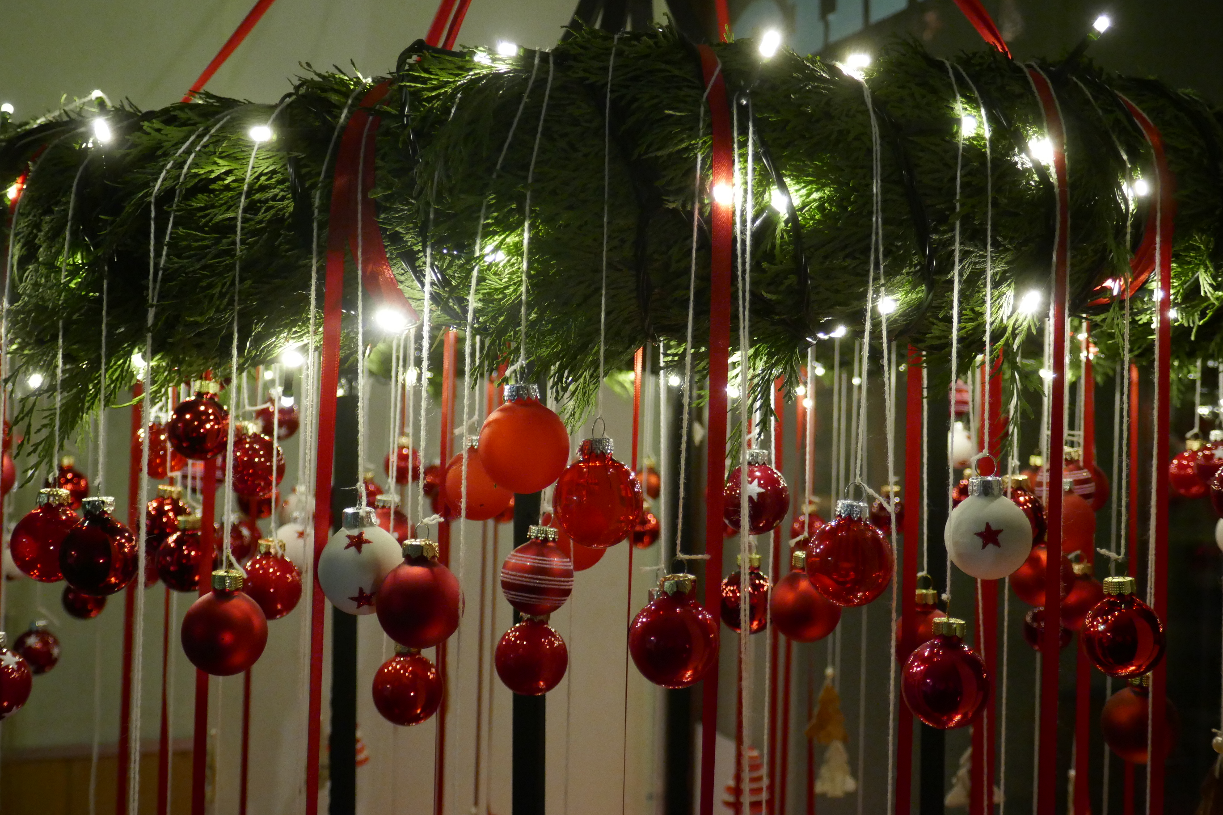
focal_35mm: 39
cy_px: 408
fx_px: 1325
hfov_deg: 49.6
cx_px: 612
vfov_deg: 34.2
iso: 1600
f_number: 3.7
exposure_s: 1/25
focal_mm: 14.1
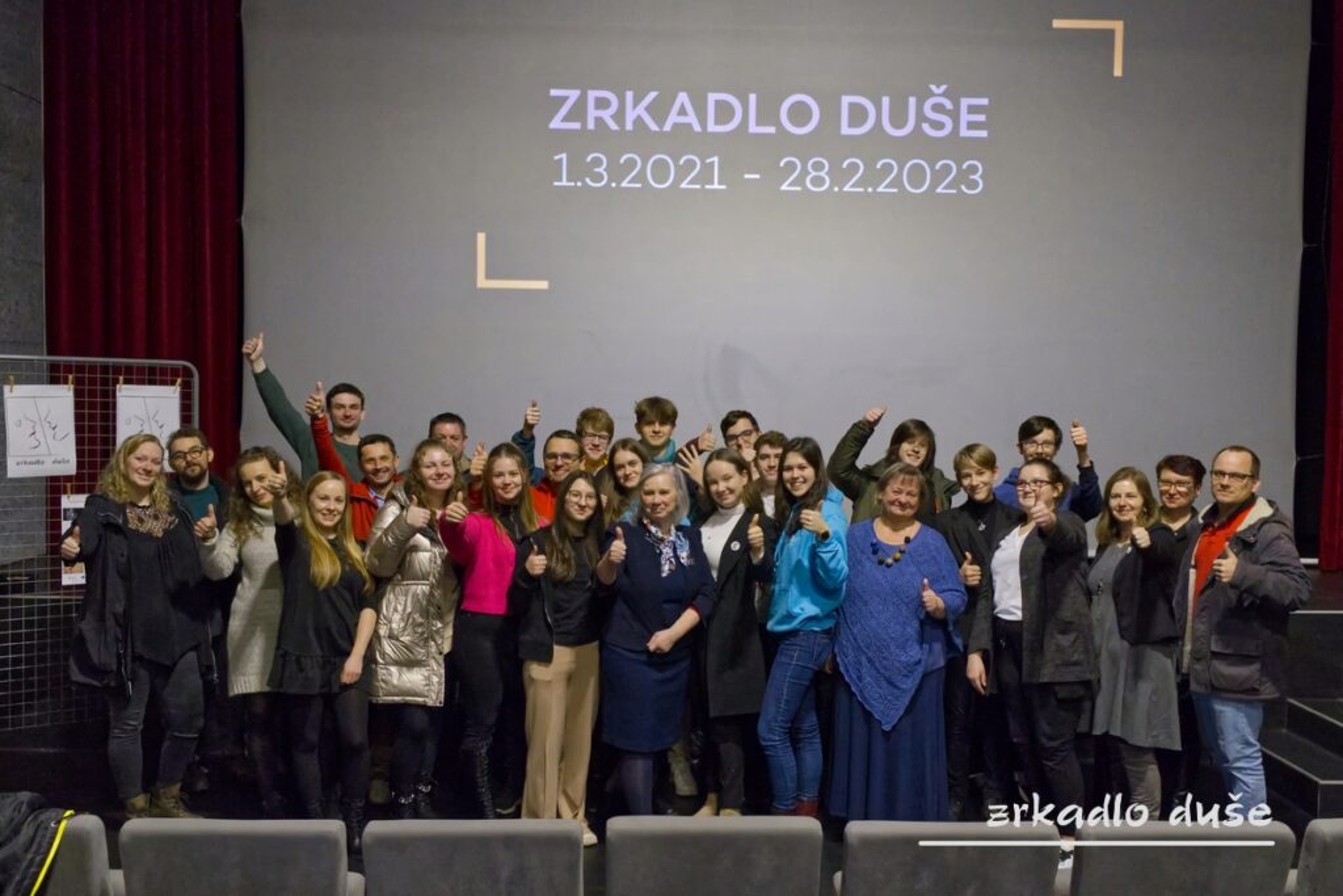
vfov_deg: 37.9
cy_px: 448
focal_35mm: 35
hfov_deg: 54.4
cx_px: 672
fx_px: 1306
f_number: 5.6
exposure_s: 1/160
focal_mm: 23
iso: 8000
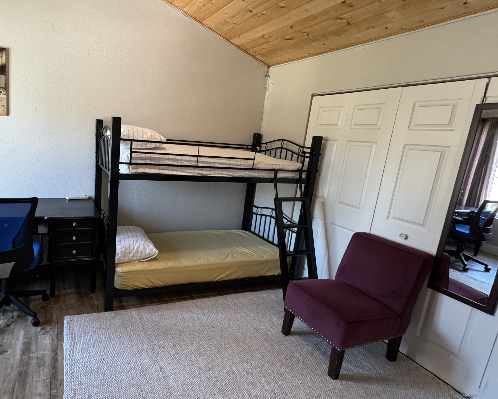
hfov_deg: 75.6
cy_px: 201
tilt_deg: -13.4
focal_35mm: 21
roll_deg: -4.8
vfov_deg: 65.5
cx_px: 174
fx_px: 310
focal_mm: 2.22
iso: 400
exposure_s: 1/60
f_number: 2.2
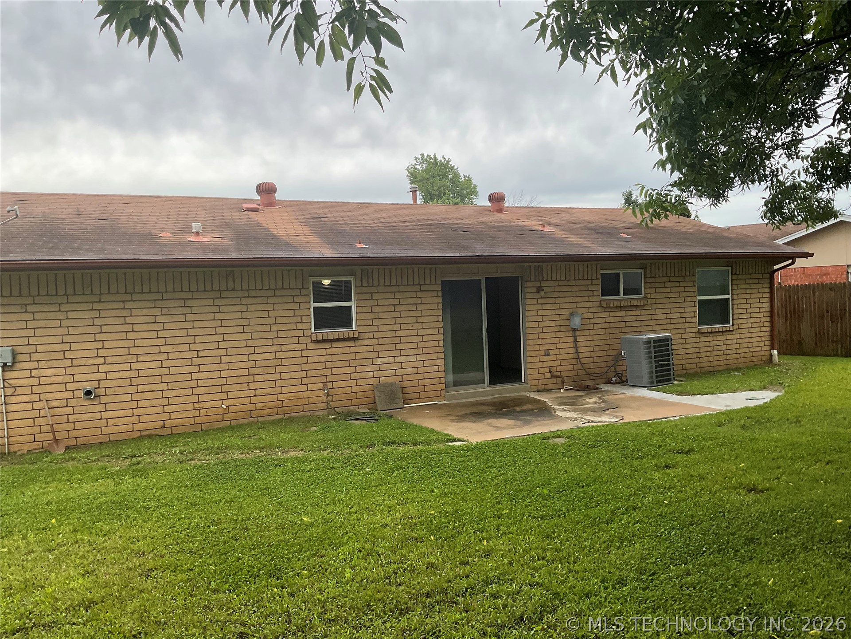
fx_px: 713
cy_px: 320
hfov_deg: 61.7
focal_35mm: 29
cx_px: 426
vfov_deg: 48.2
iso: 16
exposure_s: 1/1055
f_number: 1.8
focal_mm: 3
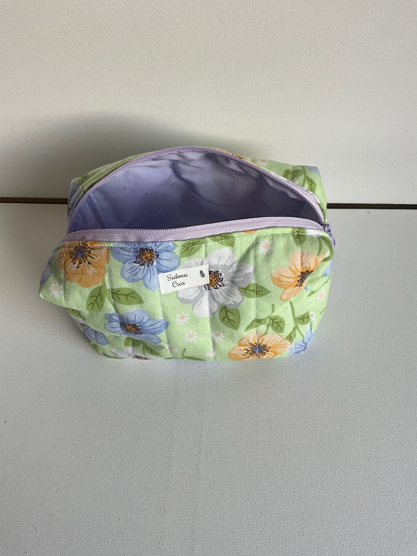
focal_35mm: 29
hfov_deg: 48.2
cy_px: 278
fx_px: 466
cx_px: 208
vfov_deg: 61.7
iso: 20
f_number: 1.8
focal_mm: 3
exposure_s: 1/169
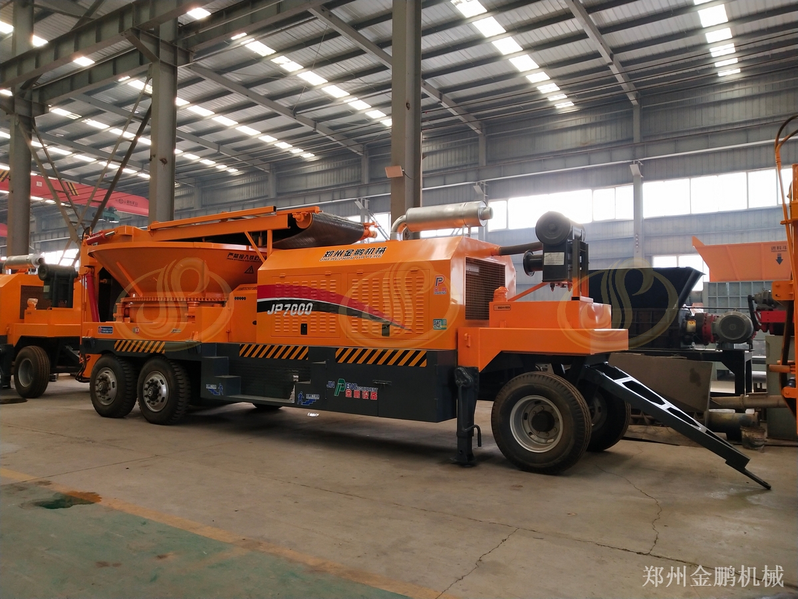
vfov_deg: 46.8
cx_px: 399
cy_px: 300
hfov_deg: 60.0
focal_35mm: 30
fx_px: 692
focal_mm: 3.95
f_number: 1.8
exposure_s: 1/50
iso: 260
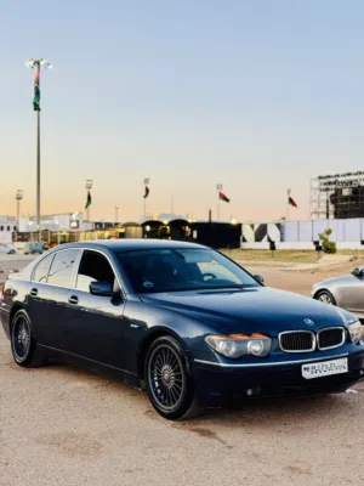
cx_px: 182
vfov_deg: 39.7
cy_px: 243
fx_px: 673
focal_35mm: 48
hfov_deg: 30.3
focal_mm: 6.76
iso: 80
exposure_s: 1/121
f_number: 1.78
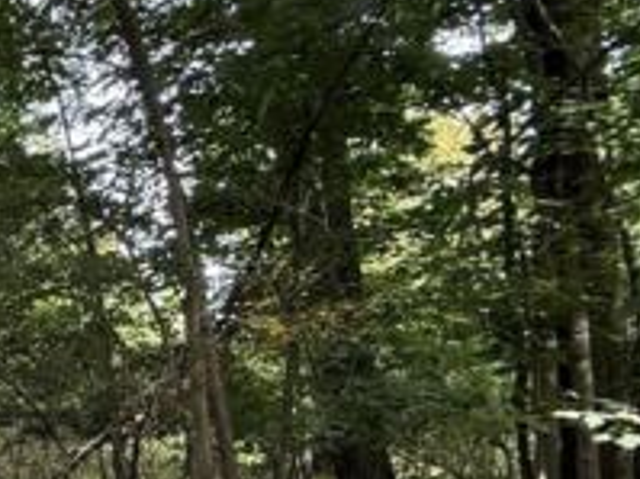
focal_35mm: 54
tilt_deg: +0.2
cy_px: 411
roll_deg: -1.5
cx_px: -531
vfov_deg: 26.3
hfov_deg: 21.6
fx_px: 998
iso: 64
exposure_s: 1/141
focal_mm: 2.22
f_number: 2.2
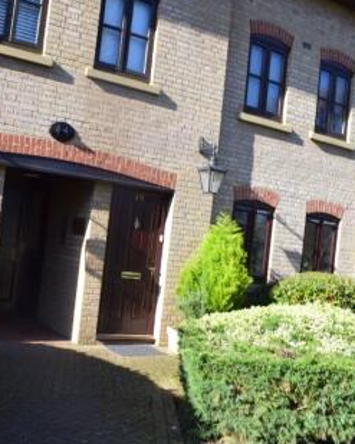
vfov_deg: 46.9
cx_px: 96
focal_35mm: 39
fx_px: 512
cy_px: 223
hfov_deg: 37.4
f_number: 10
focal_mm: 18
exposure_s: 1/200
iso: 400
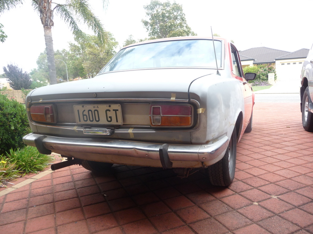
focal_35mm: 28
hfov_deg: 63.4
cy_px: 117
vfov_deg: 49.7
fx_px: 253
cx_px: 156
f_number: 3.3
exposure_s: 1/250
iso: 100
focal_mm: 4.7
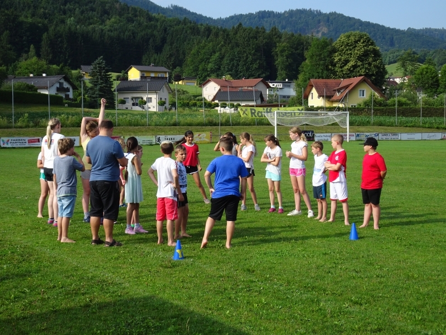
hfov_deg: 35.5
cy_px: 168
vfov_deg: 27.0
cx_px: 223
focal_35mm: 54
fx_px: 696
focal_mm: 9.18
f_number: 4.5
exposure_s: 1/400
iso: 80
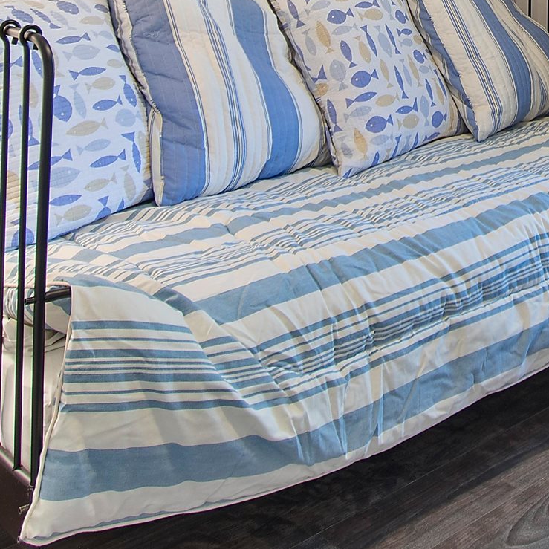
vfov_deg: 27.9
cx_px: 529
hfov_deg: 30.3
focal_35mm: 53
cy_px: -124
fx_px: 951
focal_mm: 10
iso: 100
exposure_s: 1/2.5
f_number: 4.5
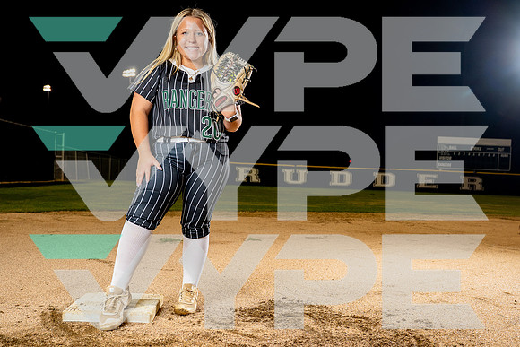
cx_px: 285
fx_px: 556
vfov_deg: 34.6
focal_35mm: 38
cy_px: 182
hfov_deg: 50.0
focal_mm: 34
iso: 500
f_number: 4
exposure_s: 1/250
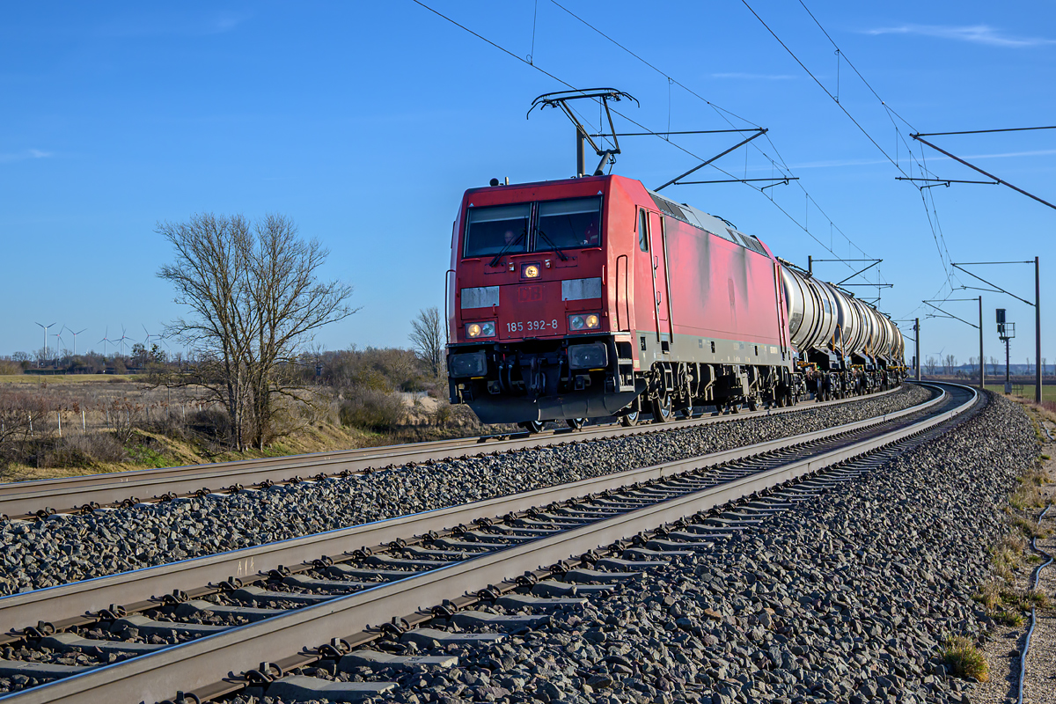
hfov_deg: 35.9
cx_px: 528
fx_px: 1628
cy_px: 352
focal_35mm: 56
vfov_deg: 24.4
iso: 400
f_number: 8
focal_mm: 37
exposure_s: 1/750
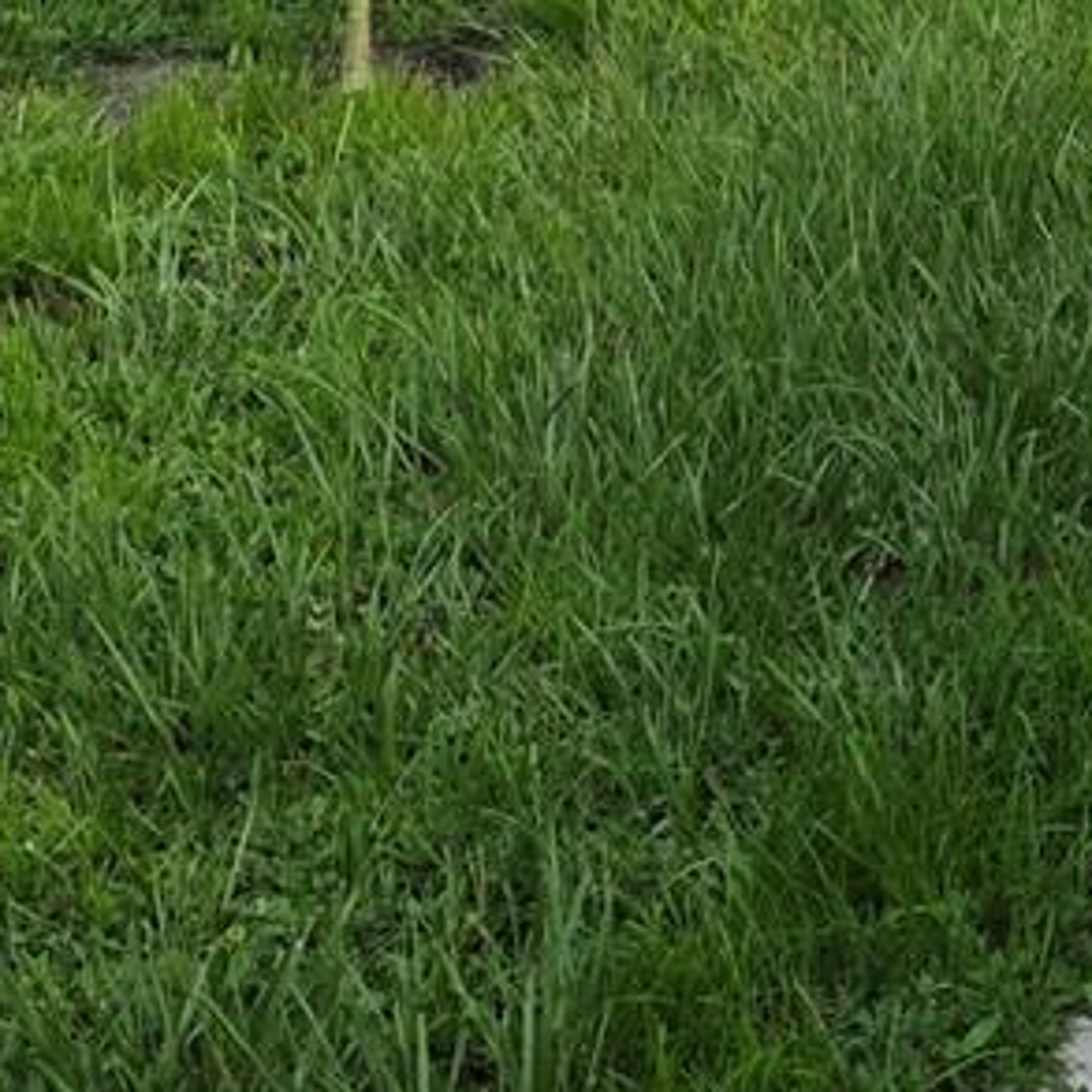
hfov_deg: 15.6
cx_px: 906
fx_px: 3962
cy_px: -745
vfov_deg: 14.2
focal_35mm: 111
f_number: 1.7
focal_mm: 6.3
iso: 40
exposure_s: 1/180
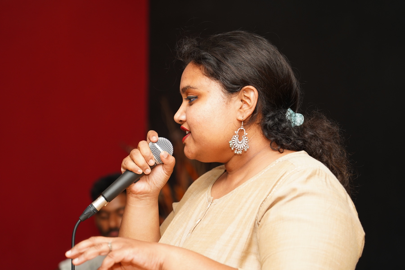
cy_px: 135
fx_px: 1181
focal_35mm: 105
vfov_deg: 13.0
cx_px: 202
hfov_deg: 19.5
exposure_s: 1/125
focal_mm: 105
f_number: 4
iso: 640
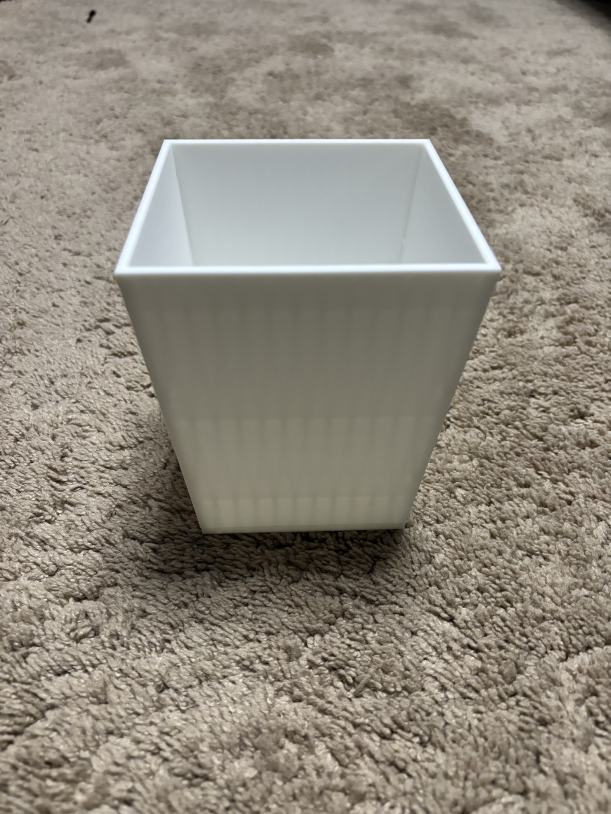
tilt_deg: -42.3
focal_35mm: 26
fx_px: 612
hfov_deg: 53.1
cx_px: 306
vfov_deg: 67.3
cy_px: 407
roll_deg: -3.5
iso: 400
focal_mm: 5.96
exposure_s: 1/60
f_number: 1.6
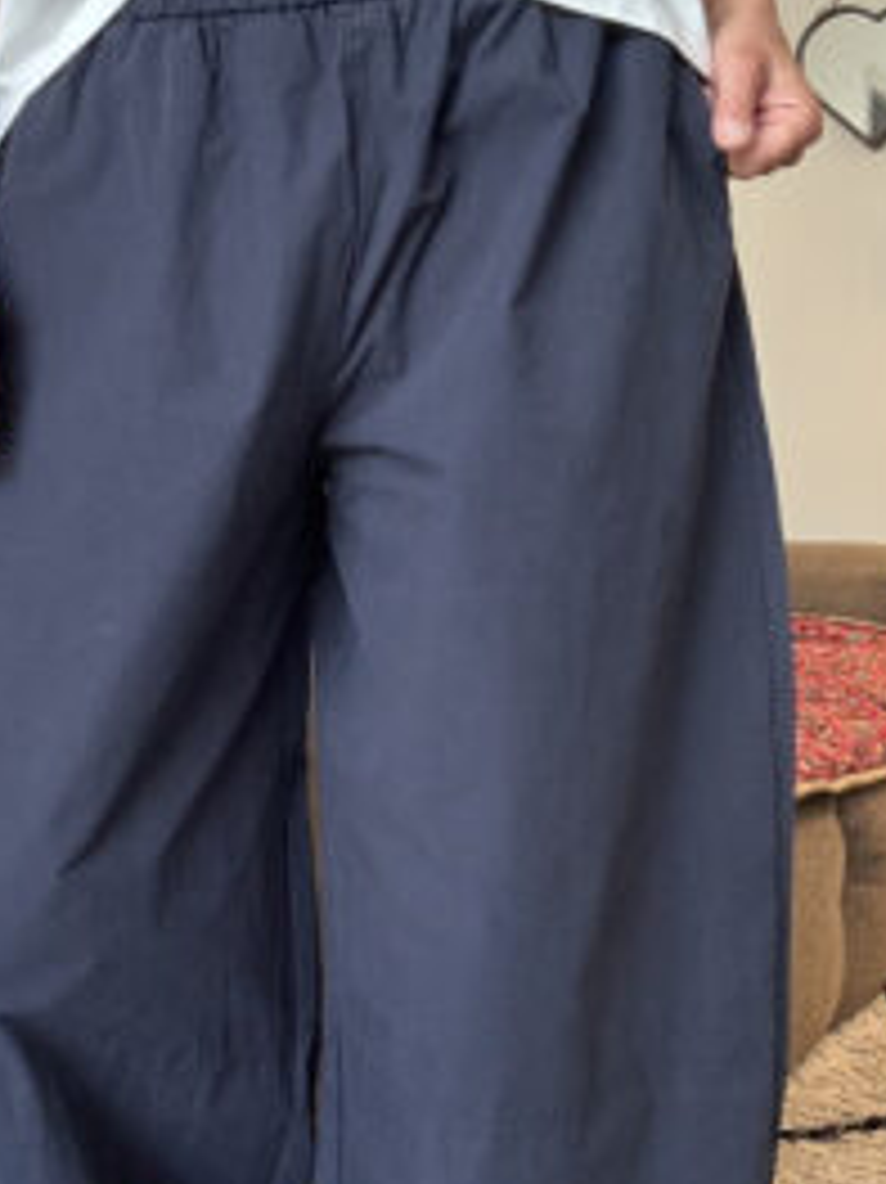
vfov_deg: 36.2
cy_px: 603
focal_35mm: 53
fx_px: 1810
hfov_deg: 27.3
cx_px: 292
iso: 160
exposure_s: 1/60
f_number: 1.9
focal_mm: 2.69
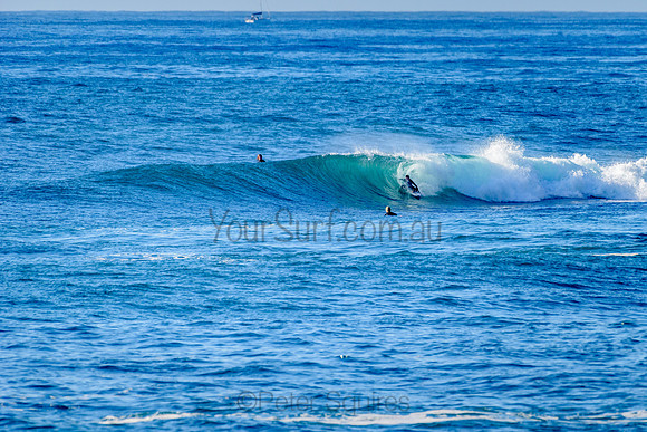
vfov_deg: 2.2
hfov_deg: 3.4
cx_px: 397
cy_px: 184
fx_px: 11023
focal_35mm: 613
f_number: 5.6
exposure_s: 1/2000
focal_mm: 500
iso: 280
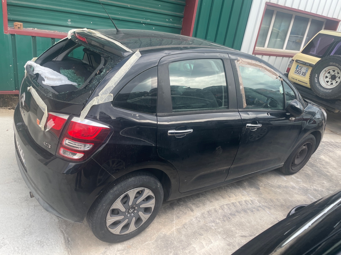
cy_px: 128
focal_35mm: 26
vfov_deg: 53.1
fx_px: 256
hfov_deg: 67.3
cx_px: 170
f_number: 1.6
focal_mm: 4.2
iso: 32
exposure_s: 1/452
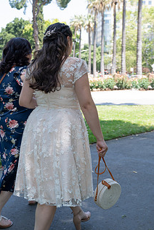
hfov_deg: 26.3
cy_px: 99
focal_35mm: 51
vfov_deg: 38.8
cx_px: 49
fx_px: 327
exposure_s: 1/250
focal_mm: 36
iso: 100
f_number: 4
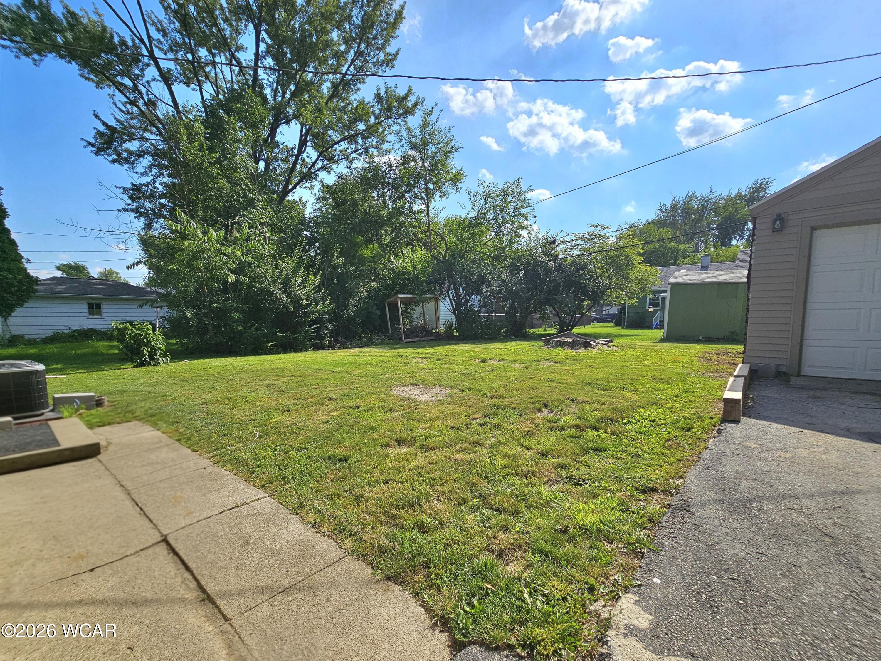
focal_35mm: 13
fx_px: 331
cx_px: 440
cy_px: 330
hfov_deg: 106.2
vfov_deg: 89.9
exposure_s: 1/5000
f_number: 2.2
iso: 50
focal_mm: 2.2
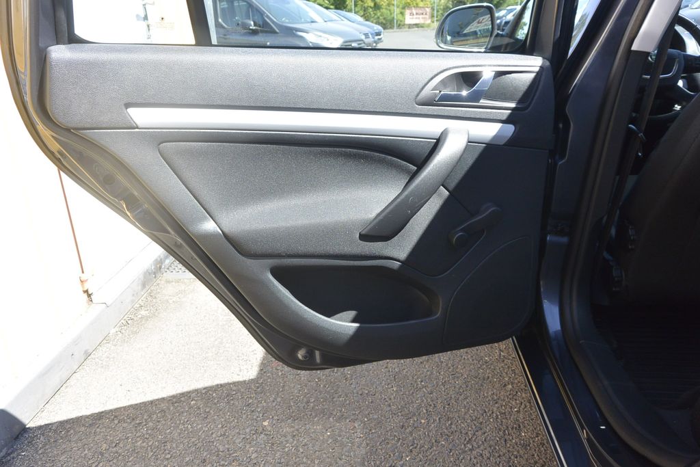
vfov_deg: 47.9
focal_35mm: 27
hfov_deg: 67.4
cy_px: 234
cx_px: 350
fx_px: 525
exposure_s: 1/250
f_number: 4
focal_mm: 10
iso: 160
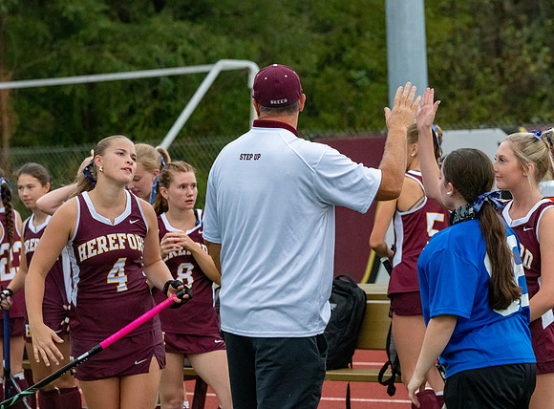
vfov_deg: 8.2
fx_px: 2858
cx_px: 280
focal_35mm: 180
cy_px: 205
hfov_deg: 11.1
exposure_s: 1/1600
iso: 10000
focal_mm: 165
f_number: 7.1
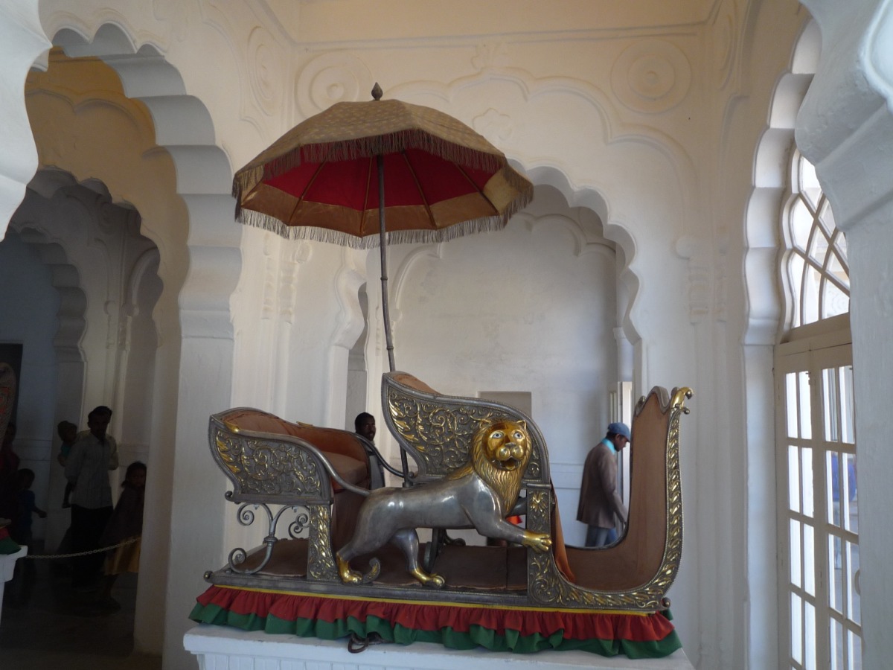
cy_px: 335
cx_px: 446
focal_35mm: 26
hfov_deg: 67.3
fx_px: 671
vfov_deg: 53.1
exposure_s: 1/60
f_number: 2.8
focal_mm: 4.4
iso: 100
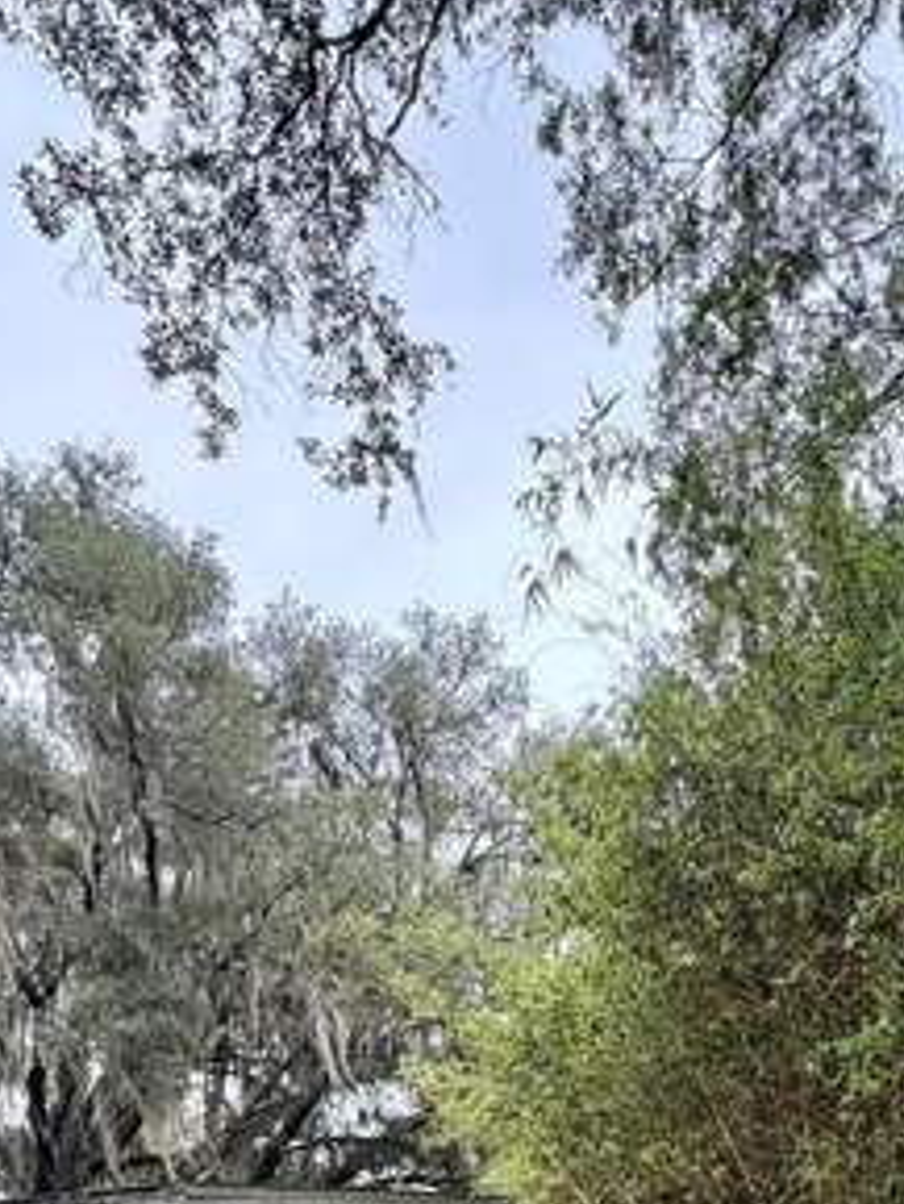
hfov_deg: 43.6
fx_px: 1079
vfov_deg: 49.1
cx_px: 708
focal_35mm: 31
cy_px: 1171
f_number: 2.2
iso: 64
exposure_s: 1/502
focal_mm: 2.22
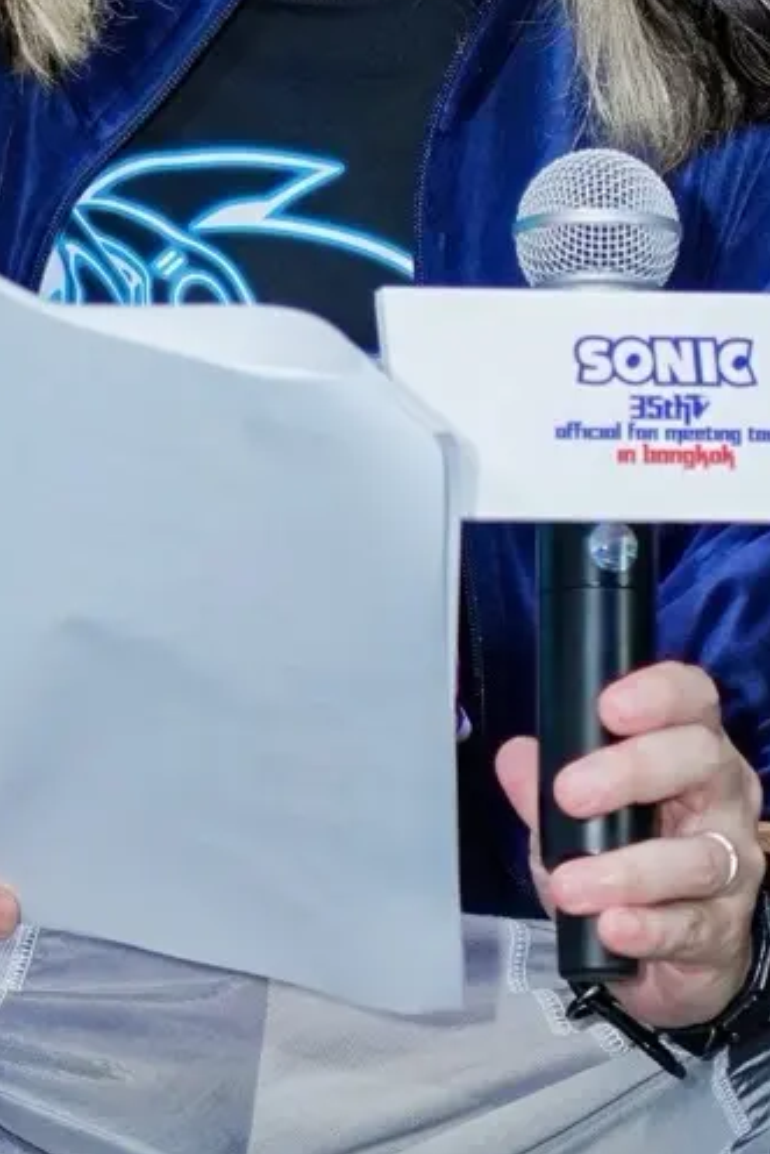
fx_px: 12984
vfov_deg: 5.1
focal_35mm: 405
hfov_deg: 3.4
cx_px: 169
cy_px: 251
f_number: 4
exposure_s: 1/250
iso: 500
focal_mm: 105
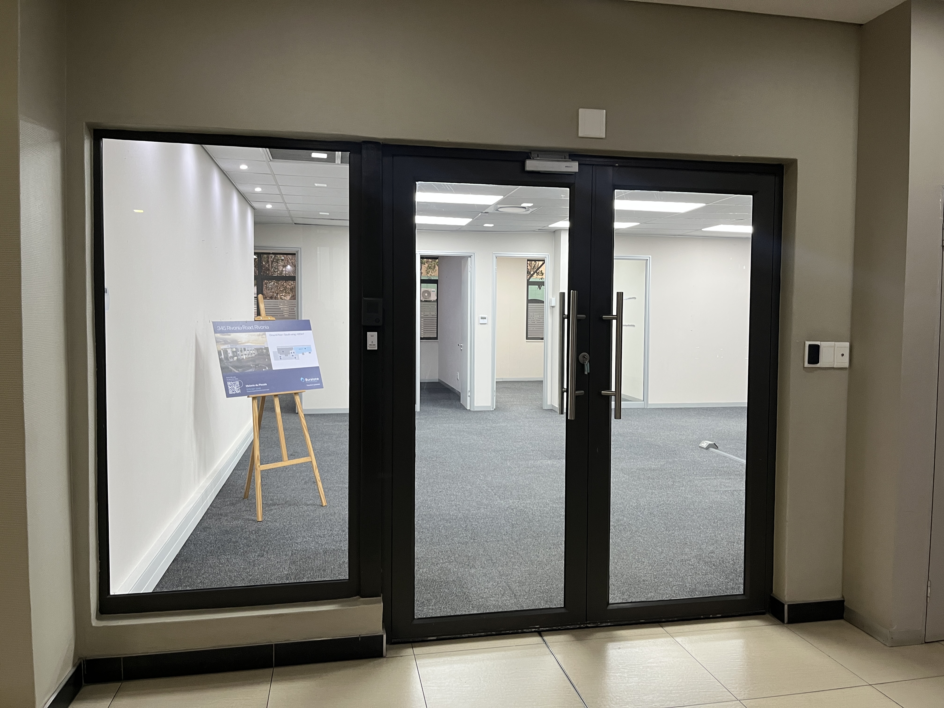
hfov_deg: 67.3
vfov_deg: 53.1
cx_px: 472
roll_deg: -1.5
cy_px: 354
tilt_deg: -2.0
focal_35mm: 26
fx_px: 709
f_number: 1.6
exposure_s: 1/50
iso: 100
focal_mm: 5.1
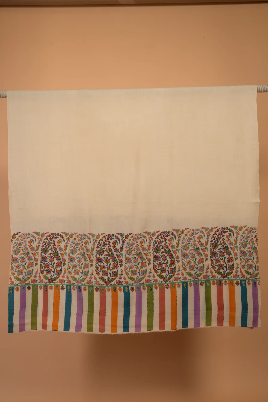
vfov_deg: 42.7
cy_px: 201
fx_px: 514
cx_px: 134
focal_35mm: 46
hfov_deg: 29.2
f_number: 6.3
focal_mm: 46
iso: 125
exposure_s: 1/200
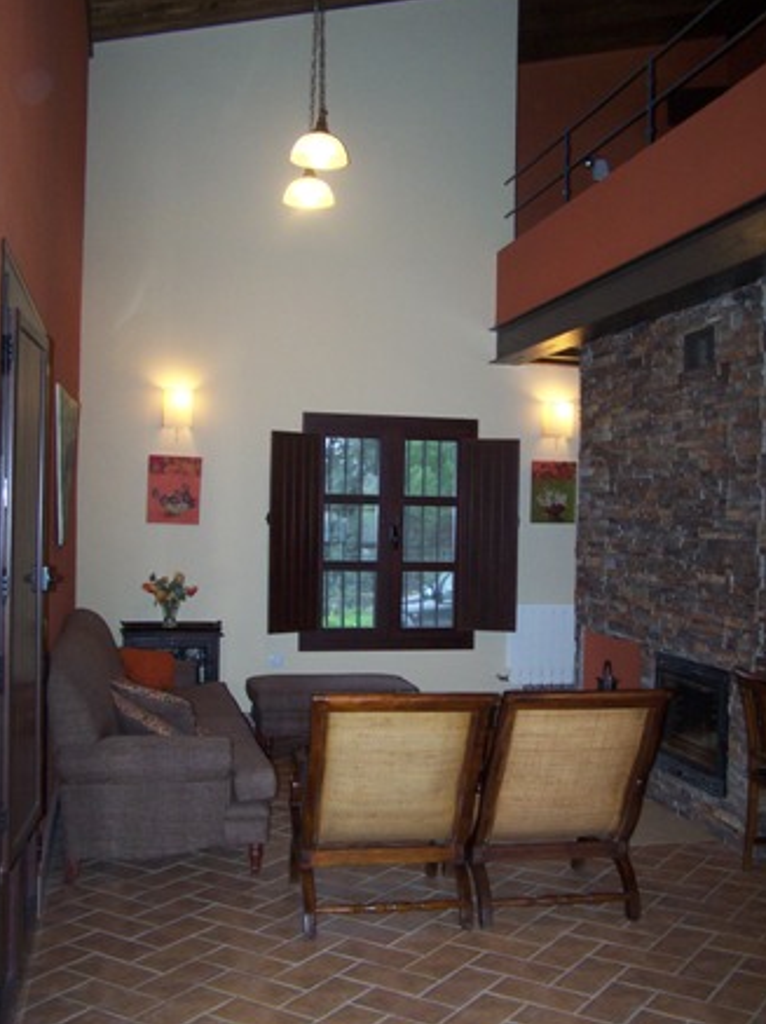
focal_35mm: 39
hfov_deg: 36.8
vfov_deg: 47.9
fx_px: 1152
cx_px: 387
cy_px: 501
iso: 140
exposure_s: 1/60
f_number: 2.8
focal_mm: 6.3
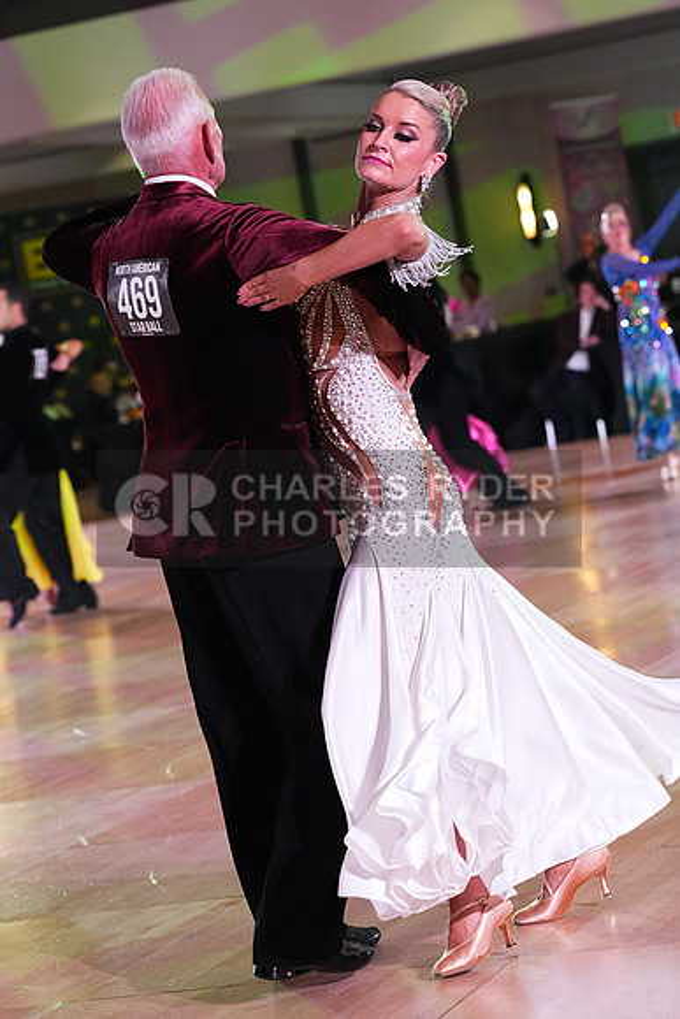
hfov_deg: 12.5
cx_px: 340
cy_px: 510
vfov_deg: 18.6
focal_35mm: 110
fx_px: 3115
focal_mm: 110
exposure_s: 1/400
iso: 8000
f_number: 5
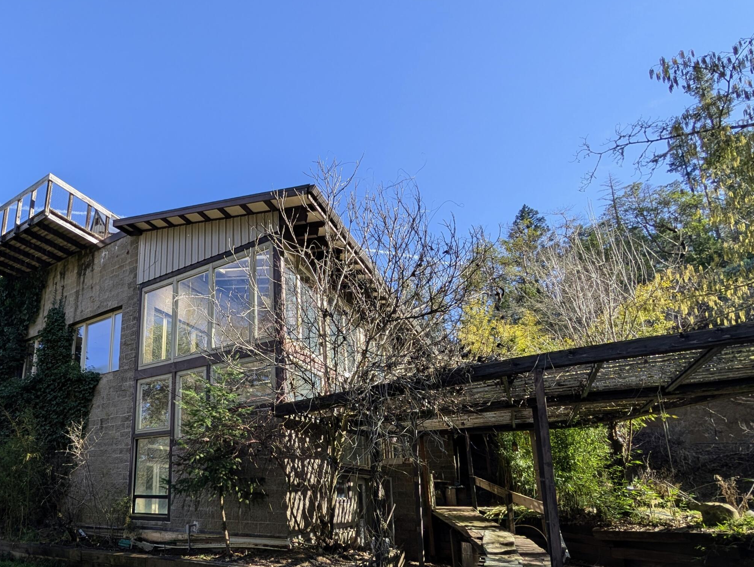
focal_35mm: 18
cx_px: 242
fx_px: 393
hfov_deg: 84.2
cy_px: 397
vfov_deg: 68.8
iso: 48
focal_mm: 2.02
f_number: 1.7
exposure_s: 1/976
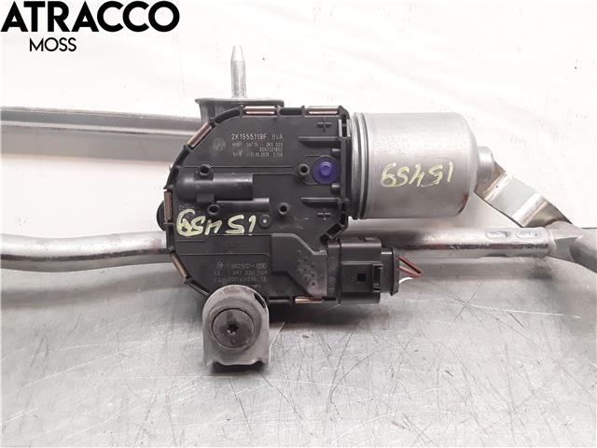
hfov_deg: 63.4
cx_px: 298
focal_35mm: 28
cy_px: 224
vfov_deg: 49.7
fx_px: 483
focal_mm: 2.91
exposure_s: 1/100
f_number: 1.9
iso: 100
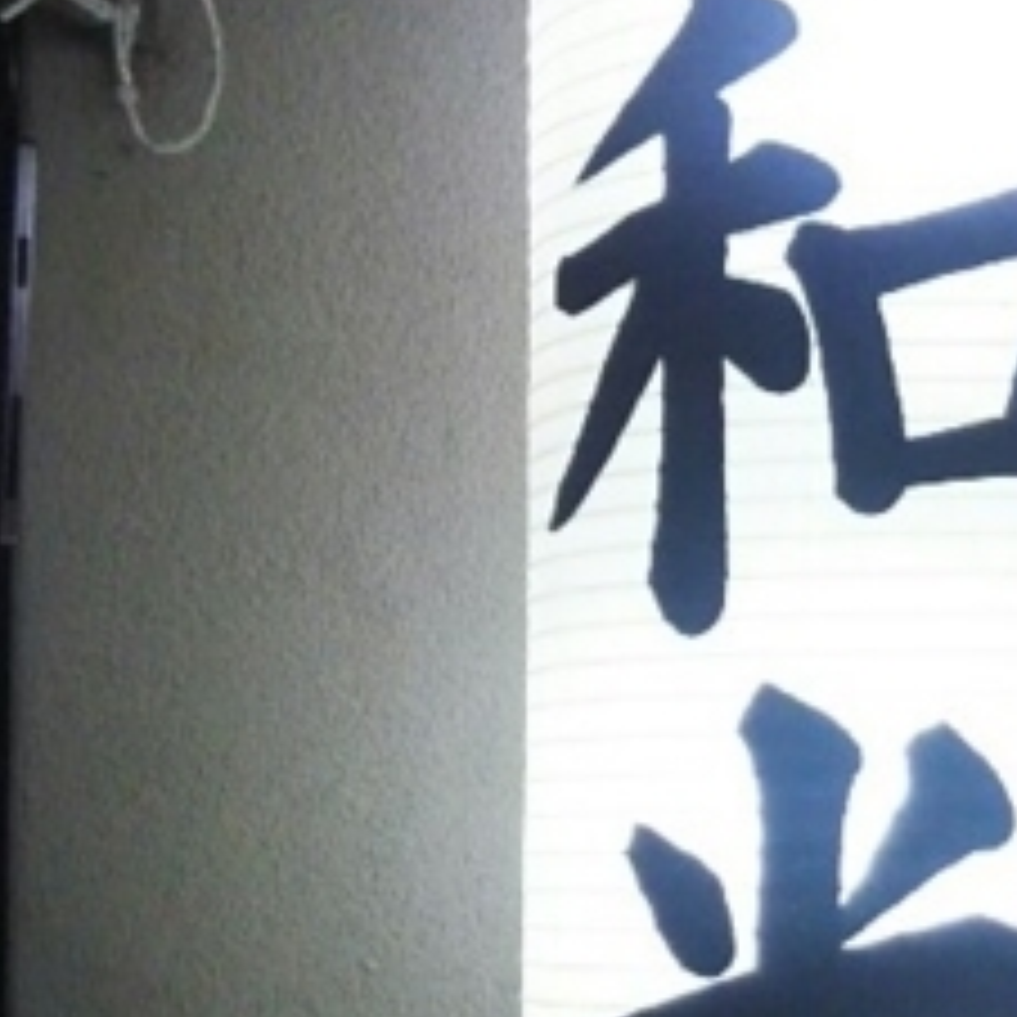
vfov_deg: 18.5
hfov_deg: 18.1
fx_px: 3124
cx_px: 968
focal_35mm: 94
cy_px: 504
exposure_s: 1/120
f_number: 2.2
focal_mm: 4
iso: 200
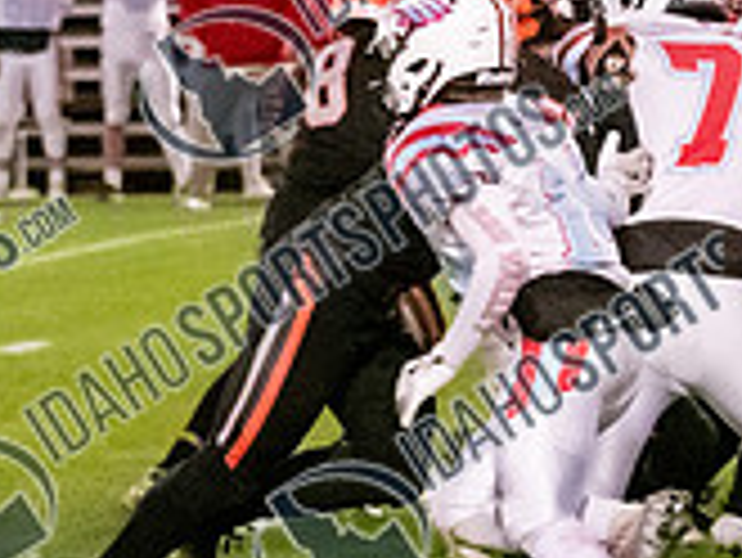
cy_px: 65
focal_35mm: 457
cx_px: -364
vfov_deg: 3.3
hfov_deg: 4.3
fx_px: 9803
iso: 20000
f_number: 2.8
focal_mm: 90
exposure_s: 1/800
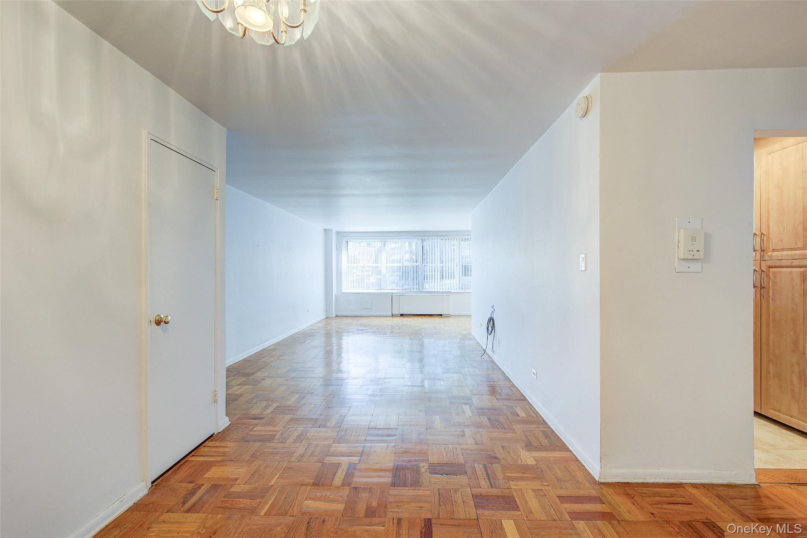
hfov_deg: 104.3
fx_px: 314
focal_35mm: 14
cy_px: 269
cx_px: 404
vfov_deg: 81.2
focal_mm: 14
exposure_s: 1/20
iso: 250
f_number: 7.1
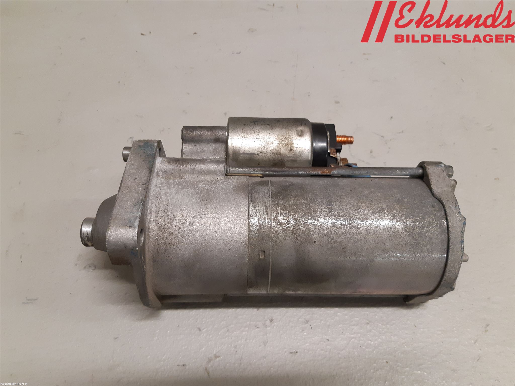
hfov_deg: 67.3
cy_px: 193
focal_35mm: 26
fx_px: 387
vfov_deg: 53.1
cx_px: 258
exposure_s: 1/50
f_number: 1.7
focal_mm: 3.93
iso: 250
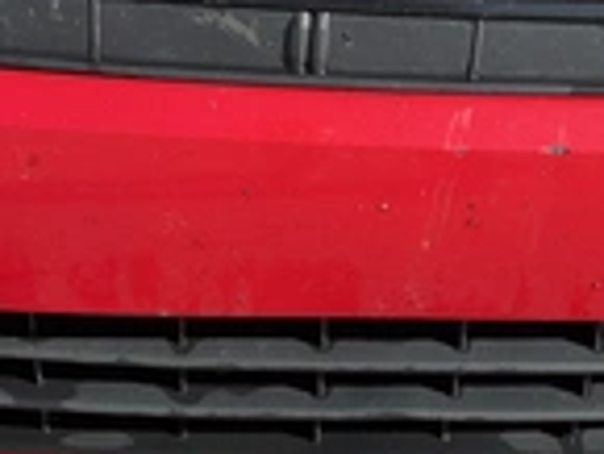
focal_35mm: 80
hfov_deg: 24.2
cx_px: 433
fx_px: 1397
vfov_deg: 18.4
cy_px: 271
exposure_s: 1/739
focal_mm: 3
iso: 25
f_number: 1.8
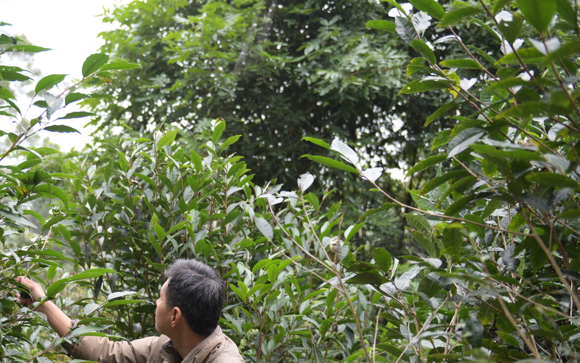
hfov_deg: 41.4
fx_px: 759
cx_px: 202
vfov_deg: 26.8
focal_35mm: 48
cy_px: 231
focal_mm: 34
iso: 320
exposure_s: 1/250
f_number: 2.8
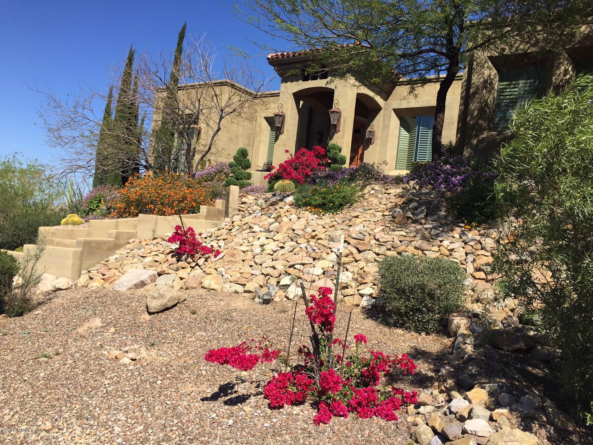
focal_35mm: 29
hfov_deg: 61.7
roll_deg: -6.3
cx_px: 296
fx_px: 497
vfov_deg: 48.2
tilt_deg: +0.0
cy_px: 222
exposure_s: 1/2198
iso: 32
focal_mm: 4.15
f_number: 2.2
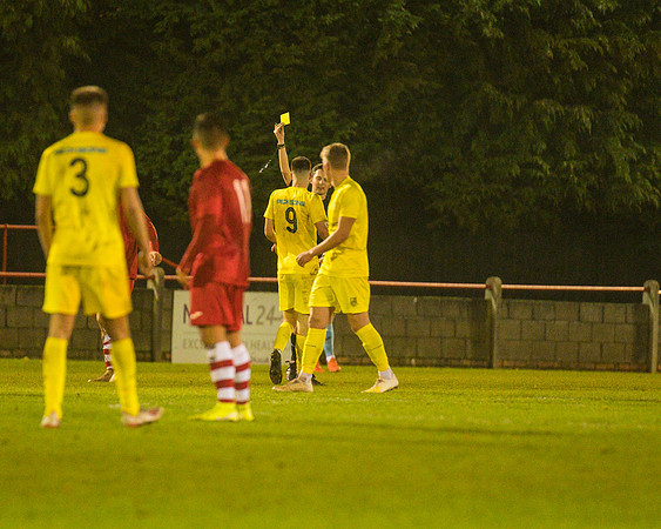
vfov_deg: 3.0
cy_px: 264
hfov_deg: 3.8
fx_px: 9930
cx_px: 290
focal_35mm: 508
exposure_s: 1/640
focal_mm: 300
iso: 5000
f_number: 2.8
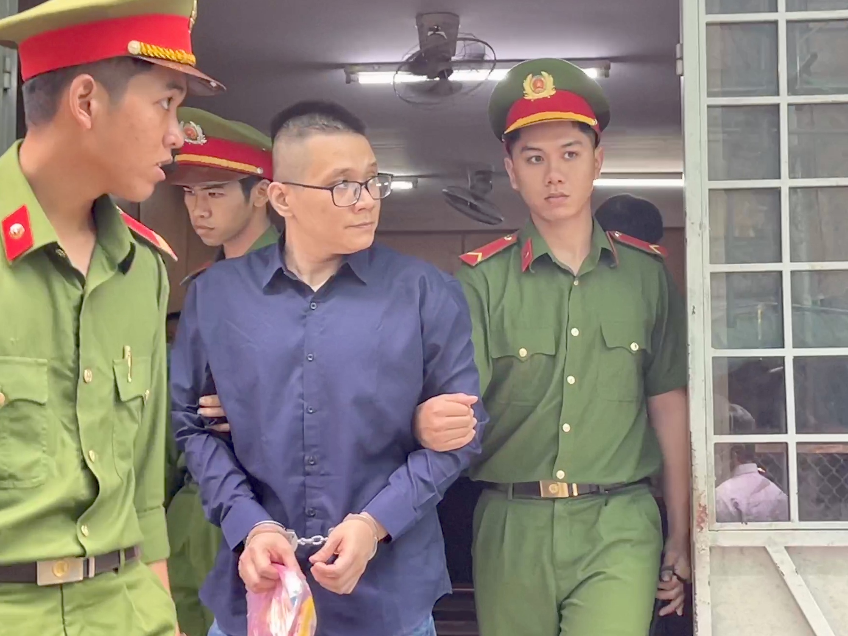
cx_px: 424
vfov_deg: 22.9
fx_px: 1568
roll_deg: -0.2
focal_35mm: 64
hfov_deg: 30.3
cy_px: 318
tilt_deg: +4.6
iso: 160
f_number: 2.2
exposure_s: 1/99
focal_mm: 7.5
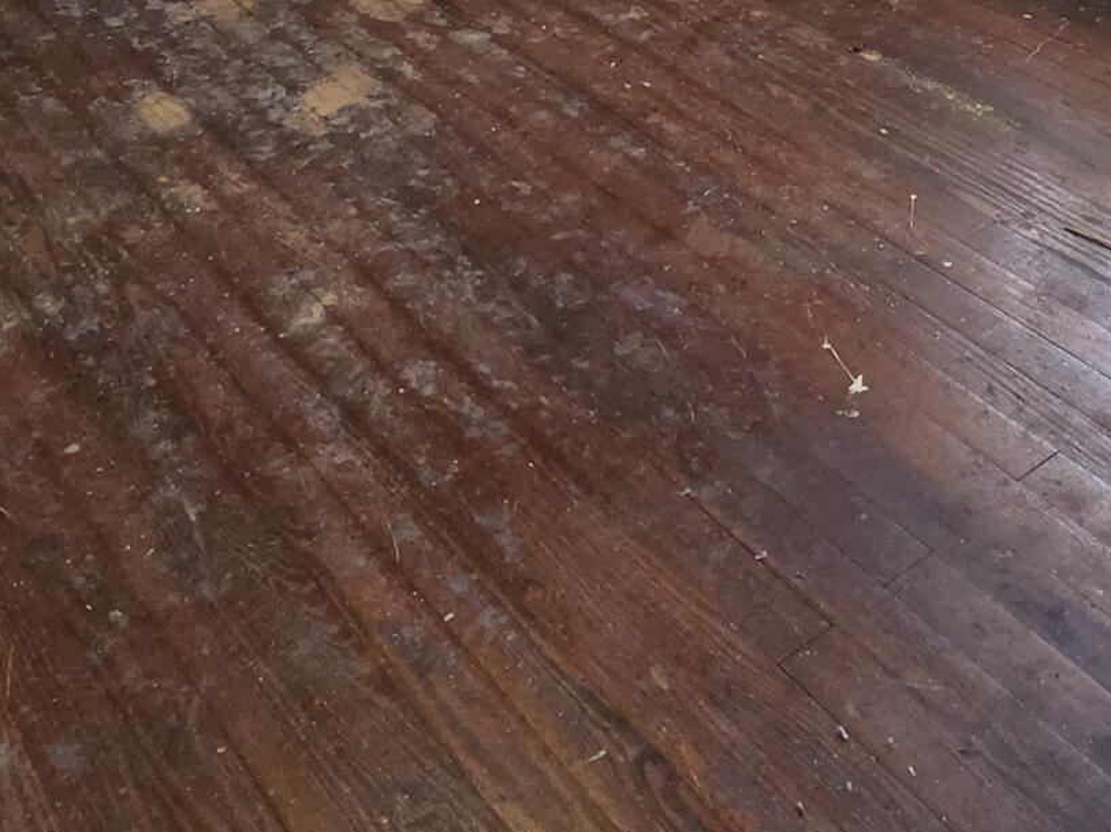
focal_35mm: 48
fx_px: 1540
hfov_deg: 39.4
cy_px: -474
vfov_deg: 23.2
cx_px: 693
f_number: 2.2
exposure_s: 1/120
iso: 400
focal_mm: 2.2
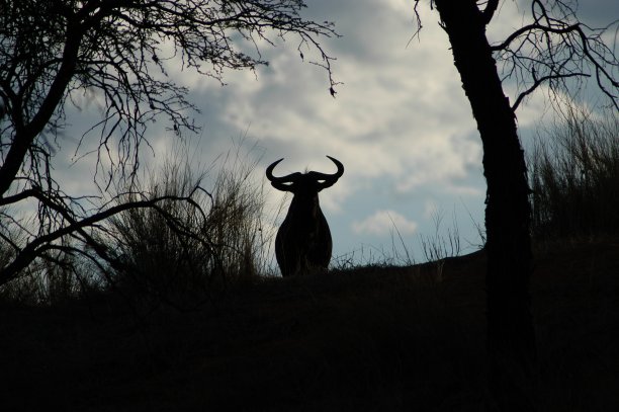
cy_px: 206
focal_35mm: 450
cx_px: 310
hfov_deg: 4.6
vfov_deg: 3.1
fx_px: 7731
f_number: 6.3
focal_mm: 300
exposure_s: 1/2500
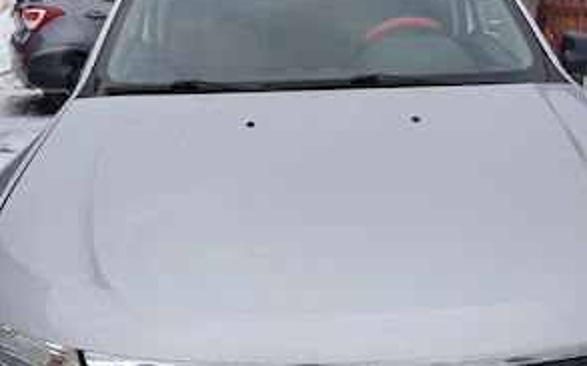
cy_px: 130
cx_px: 299
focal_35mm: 42
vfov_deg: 30.4
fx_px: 672
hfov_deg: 47.2
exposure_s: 1/640
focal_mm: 4.22
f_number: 1.8
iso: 50
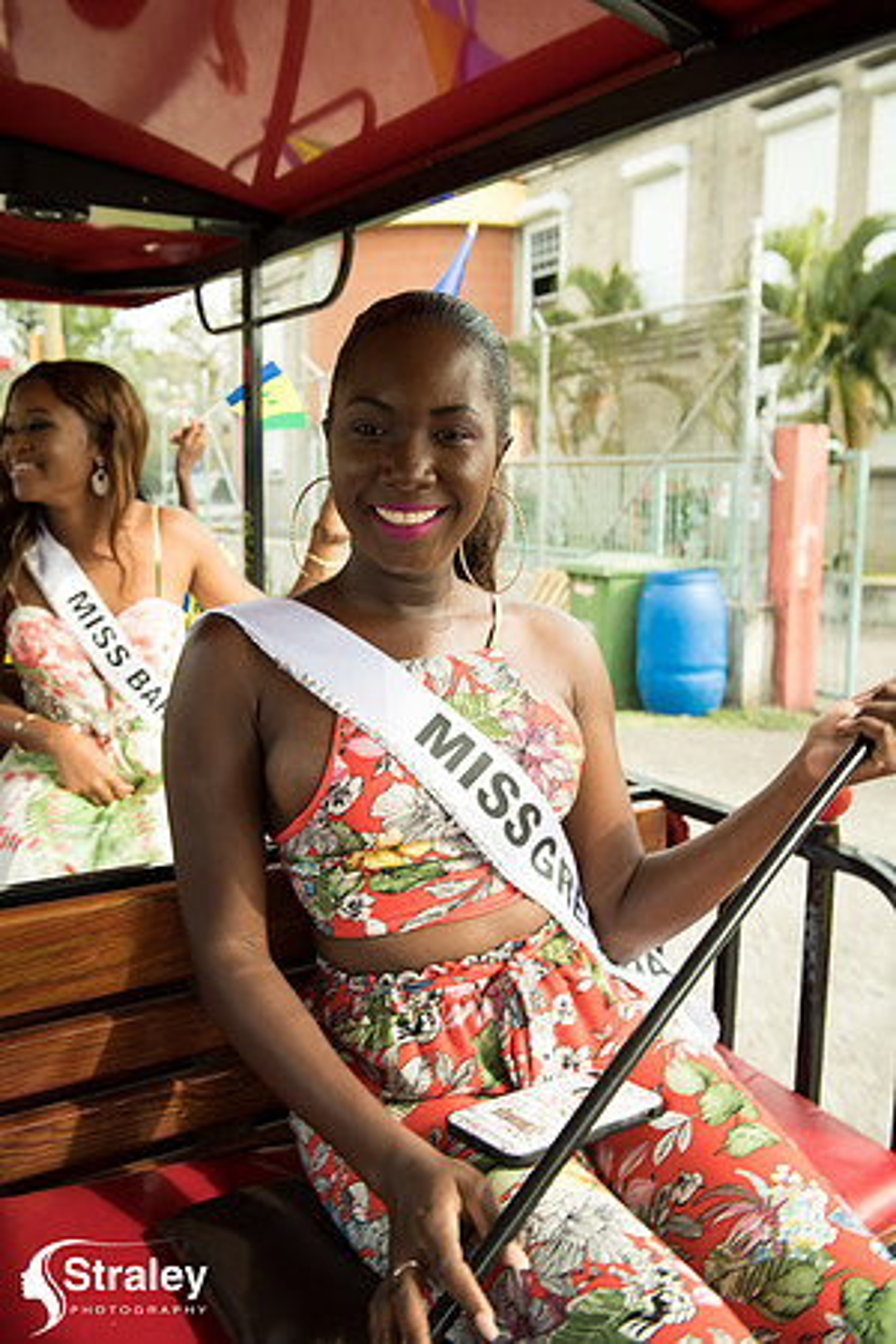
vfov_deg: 58.7
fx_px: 1195
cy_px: 672
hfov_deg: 41.1
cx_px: 448
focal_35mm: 32
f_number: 5.6
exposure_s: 1/100
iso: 160
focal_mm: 32
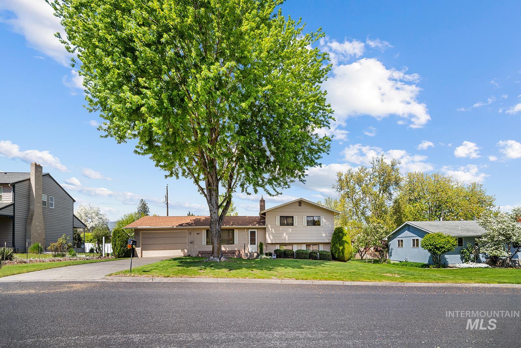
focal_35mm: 14
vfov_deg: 81.2
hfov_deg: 104.2
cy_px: 174
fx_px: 203
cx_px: 260
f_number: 8
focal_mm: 14
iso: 100
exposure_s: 1/125
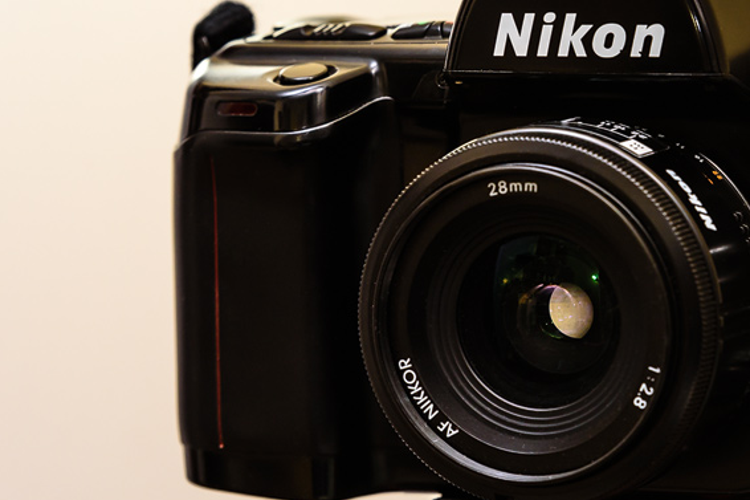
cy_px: 188
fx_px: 7539
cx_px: 580
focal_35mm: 362
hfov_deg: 5.7
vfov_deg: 3.8
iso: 100
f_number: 8
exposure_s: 1/80
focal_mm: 200
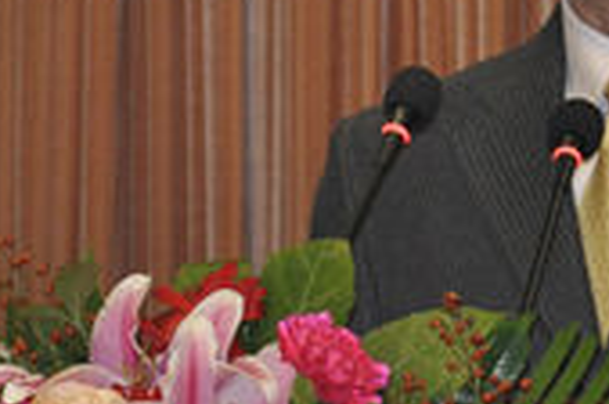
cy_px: 326
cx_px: 555
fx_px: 12568
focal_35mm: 744
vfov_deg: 1.8
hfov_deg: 2.8
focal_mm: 105
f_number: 5.6
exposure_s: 1/60
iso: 800
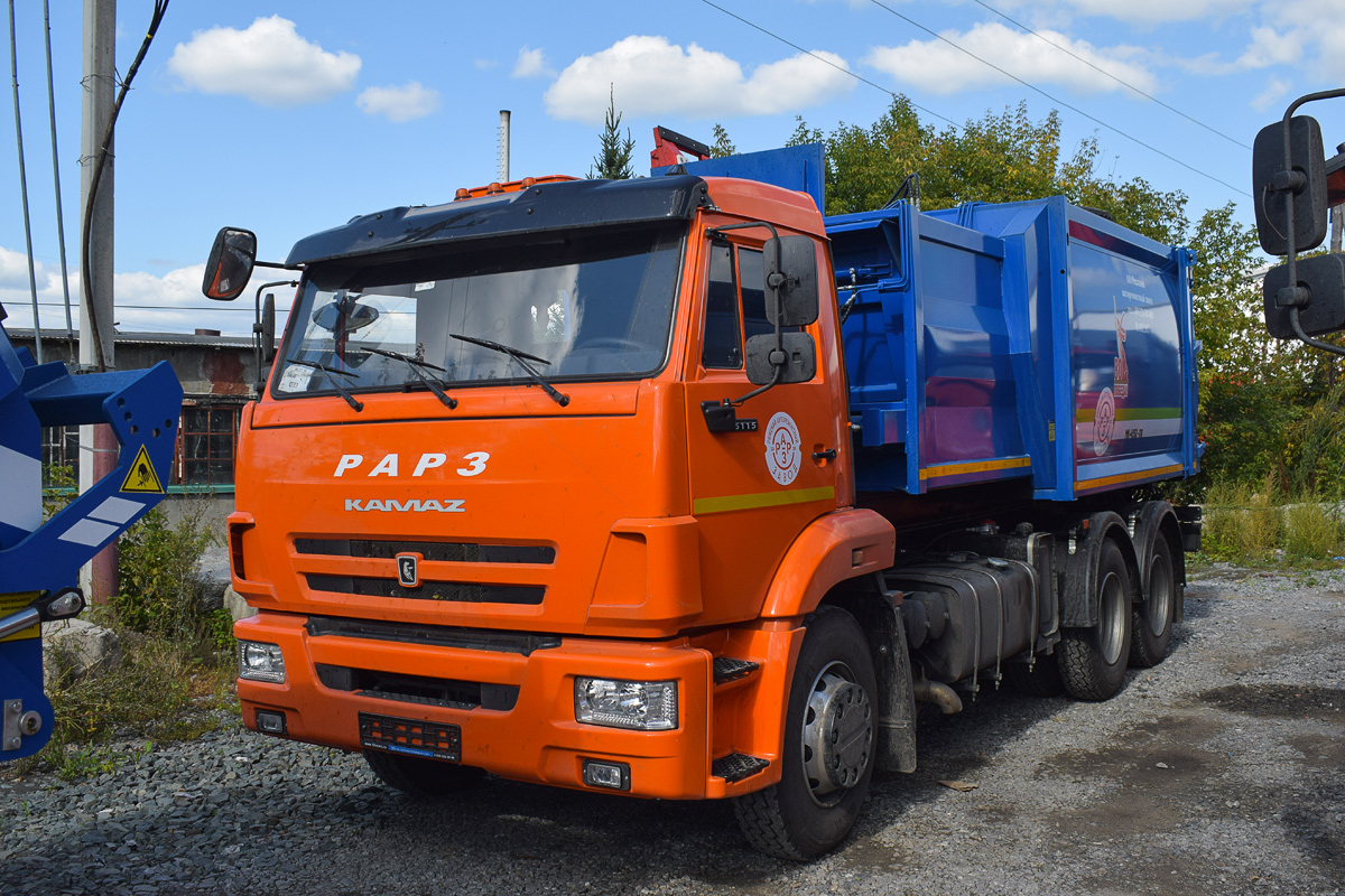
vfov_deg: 40.0
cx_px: 672
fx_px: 1233
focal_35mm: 33
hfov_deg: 57.2
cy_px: 448
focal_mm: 22
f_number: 7.1
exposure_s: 1/640
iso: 200
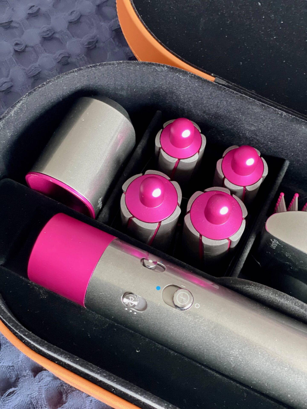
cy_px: 204
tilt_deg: -74.8
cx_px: 154
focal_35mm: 52
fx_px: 615
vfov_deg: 36.8
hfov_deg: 28.0
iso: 500
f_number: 2
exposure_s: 1/28
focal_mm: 6
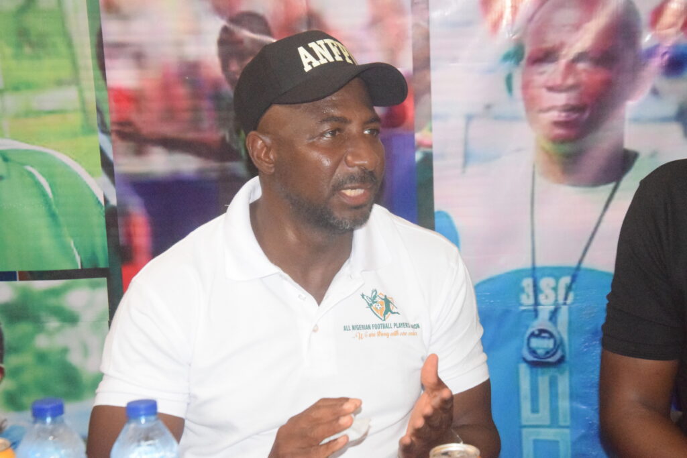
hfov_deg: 23.4
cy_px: 229
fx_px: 1660
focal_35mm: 87
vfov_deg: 15.7
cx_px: 344
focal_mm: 58
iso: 12800
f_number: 7.1
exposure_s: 1/160
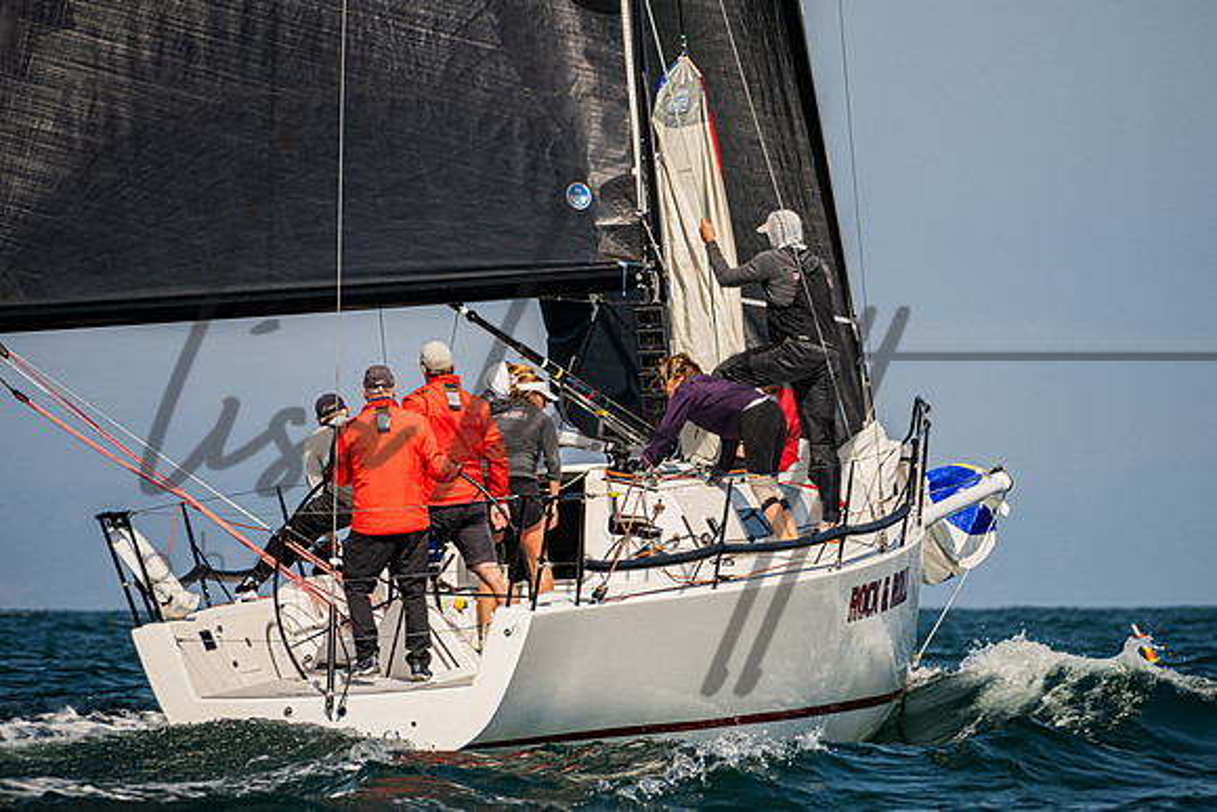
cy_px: 355
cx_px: 660
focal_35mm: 479
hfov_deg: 4.3
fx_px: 16199
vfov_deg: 2.9
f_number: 8
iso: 500
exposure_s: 1/2000
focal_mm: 400
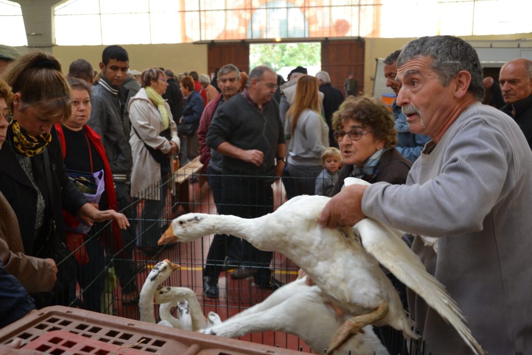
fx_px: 554
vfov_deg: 35.5
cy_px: 178
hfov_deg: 51.3
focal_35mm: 38
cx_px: 266
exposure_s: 1/30
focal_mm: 25
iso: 400
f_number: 4
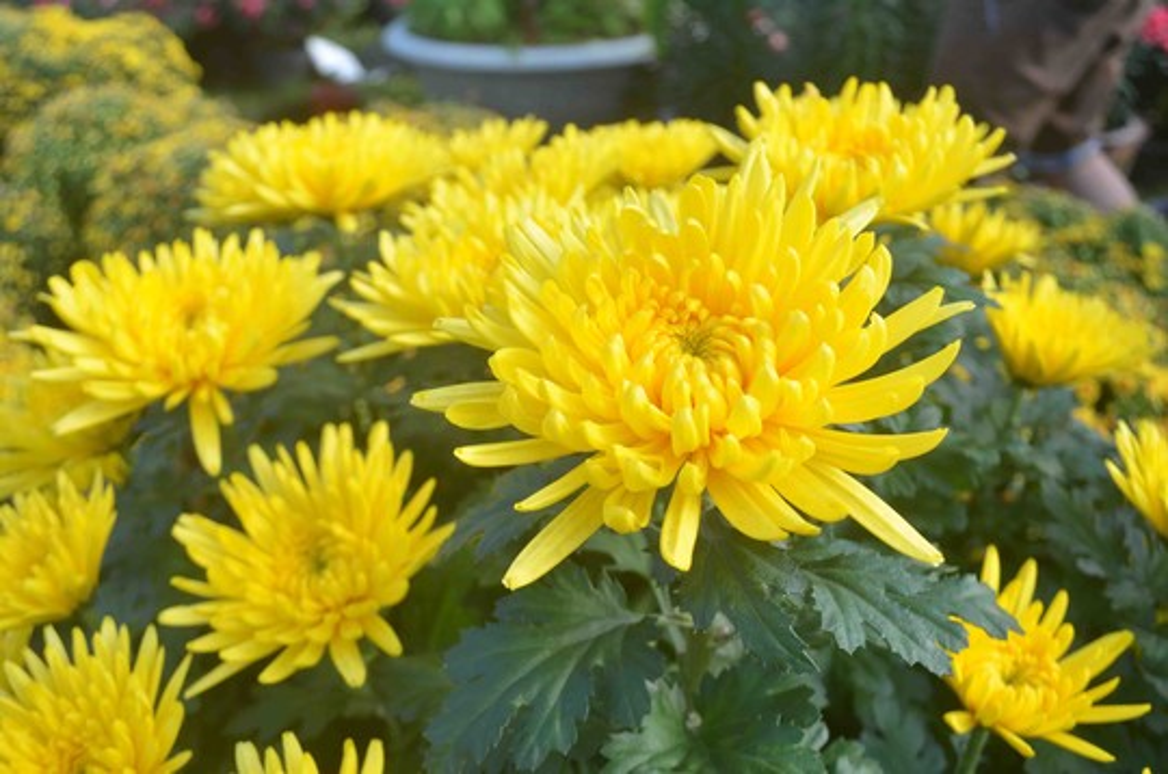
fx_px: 1166
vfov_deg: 36.7
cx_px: 584
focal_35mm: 36
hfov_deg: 53.2
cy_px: 387
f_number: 5
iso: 160
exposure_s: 1/160
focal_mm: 24
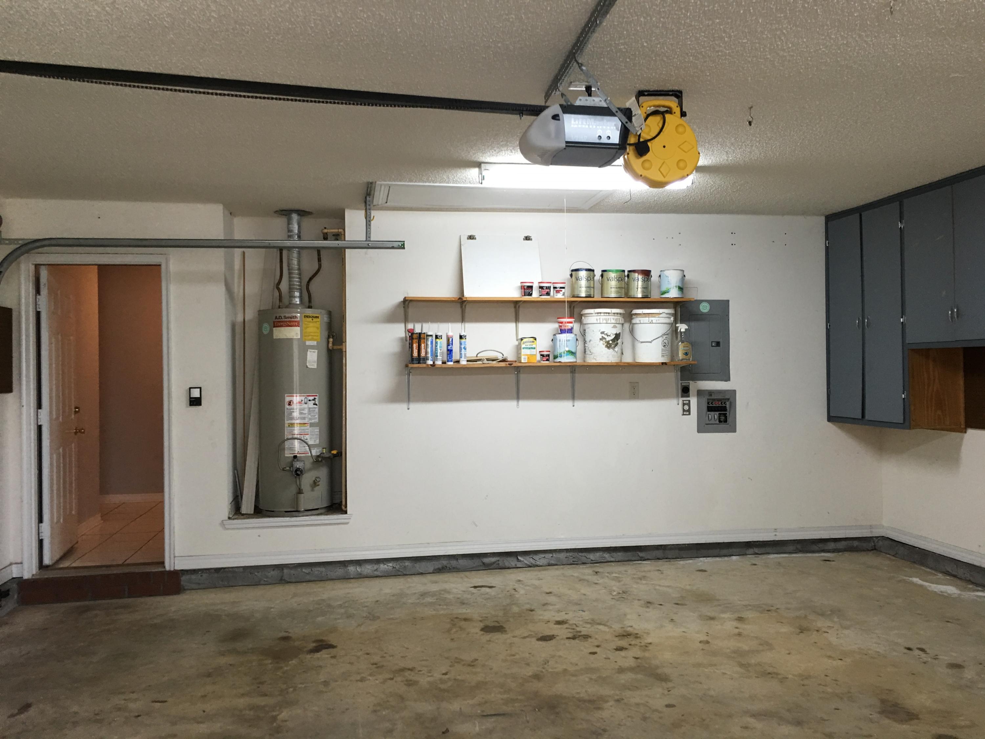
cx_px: 492
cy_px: 370
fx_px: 825
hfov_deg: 61.7
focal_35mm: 29
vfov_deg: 48.2
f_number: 2.2
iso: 40
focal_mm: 4.15
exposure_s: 1/15
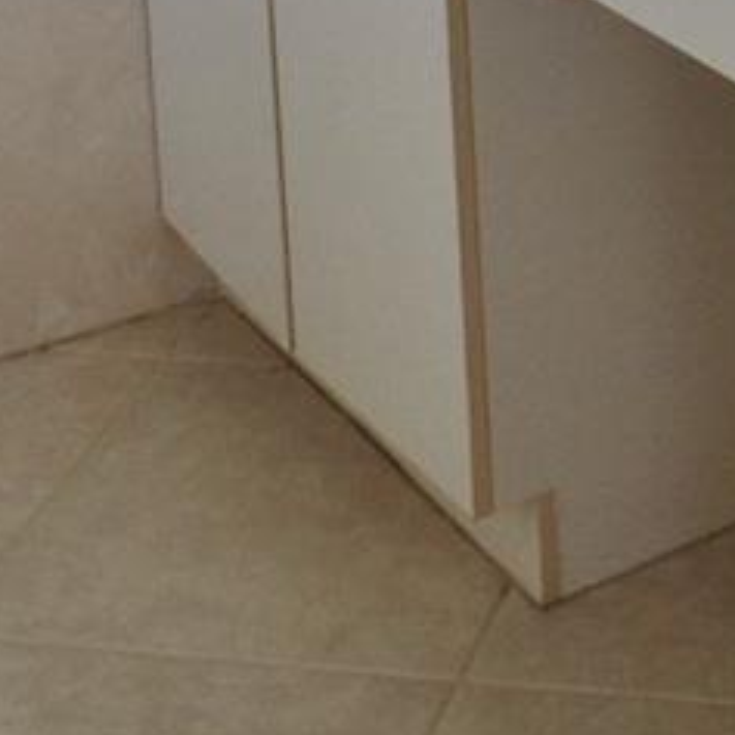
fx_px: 2474
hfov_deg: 16.1
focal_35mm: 103
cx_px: 927
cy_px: -614
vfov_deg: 14.7
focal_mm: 4.1
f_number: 3.2
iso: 80
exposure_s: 1/45
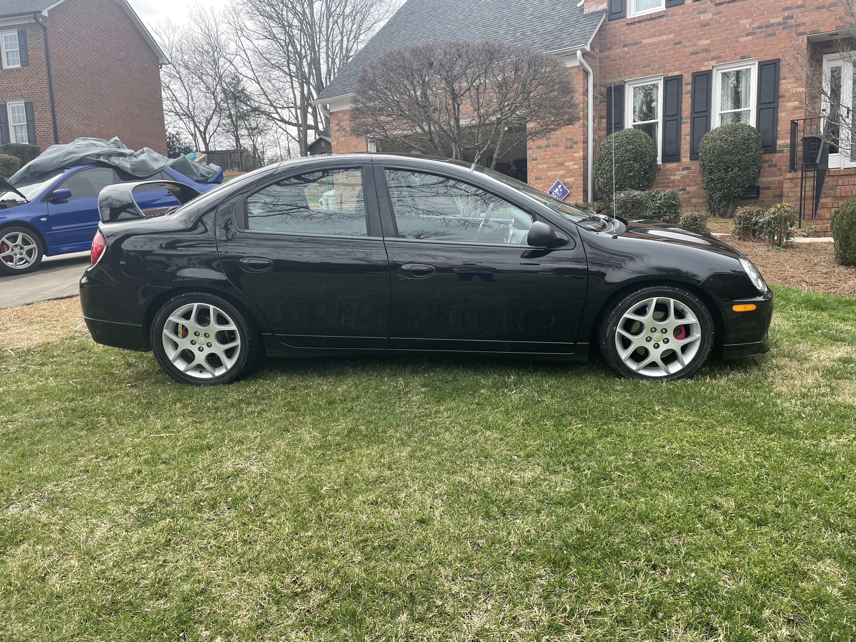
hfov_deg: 67.3
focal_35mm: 26
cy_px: 321
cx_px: 428
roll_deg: +1.7
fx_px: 643
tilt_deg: -7.0
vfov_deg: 53.1
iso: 32
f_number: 1.6
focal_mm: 4.2
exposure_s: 1/651
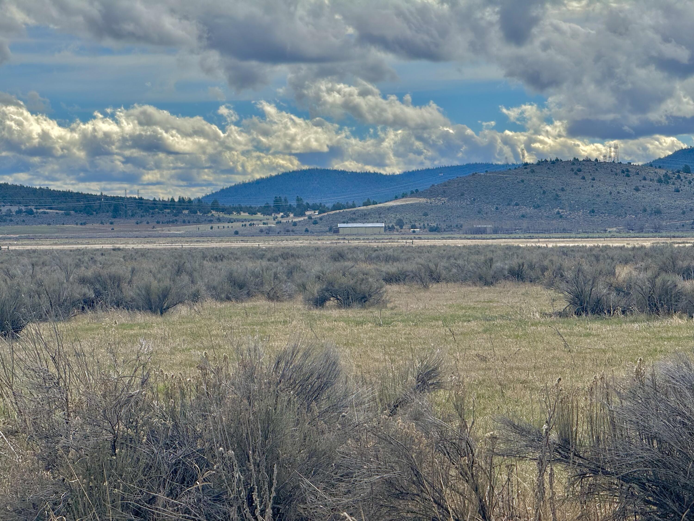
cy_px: 260
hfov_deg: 16.4
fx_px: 2406
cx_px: 347
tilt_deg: +0.0
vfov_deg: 12.3
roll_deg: +0.0
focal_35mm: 120
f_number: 2.8
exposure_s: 1/2083
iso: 50
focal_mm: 15.66
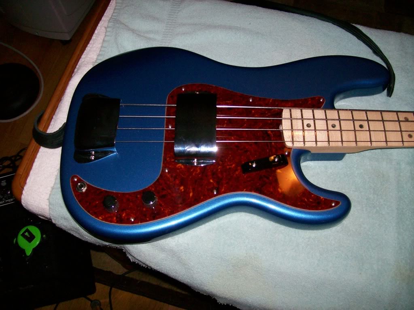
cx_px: 207
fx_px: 430
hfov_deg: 51.4
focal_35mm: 36
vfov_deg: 39.6
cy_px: 155
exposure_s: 1/64
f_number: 2.7
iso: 140
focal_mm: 6
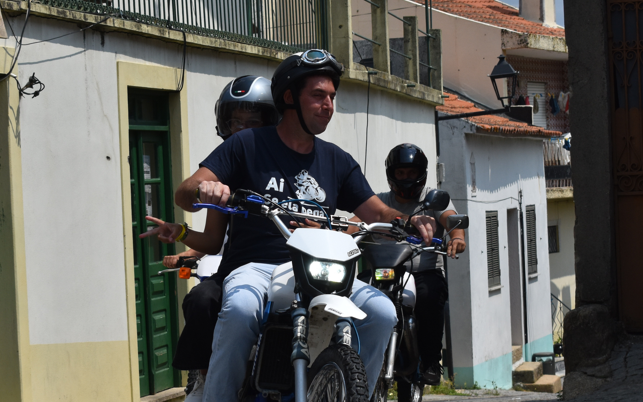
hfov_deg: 17.7
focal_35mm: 118
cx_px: 278
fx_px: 2068
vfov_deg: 11.1
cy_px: 246
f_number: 8
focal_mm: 46
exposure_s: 1/2000
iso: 360
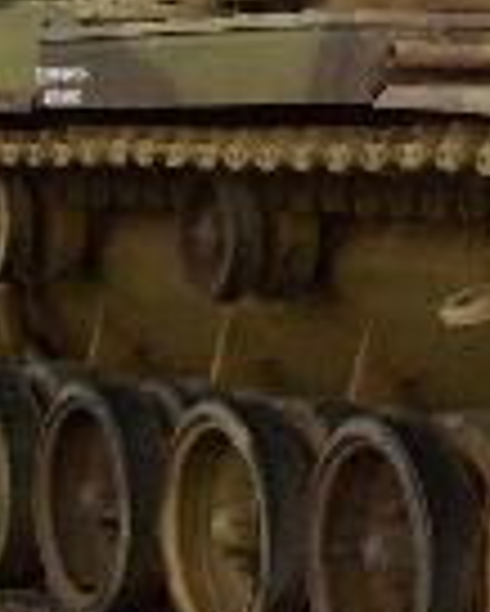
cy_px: 212
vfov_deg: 9.7
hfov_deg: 7.6
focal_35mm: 198
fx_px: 3585
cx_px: 859
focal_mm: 7.2
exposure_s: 1/350
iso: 120
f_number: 3
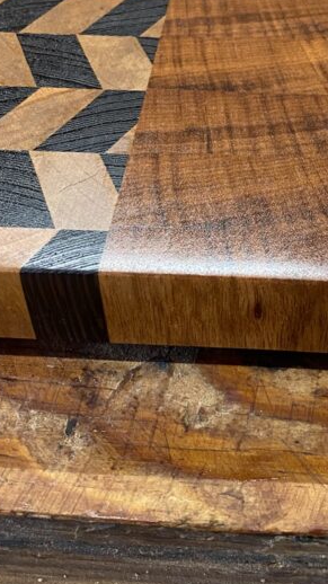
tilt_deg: -39.5
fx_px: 867
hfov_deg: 21.3
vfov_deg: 36.6
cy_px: 167
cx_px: 238
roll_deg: +1.8
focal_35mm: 56
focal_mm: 4.25
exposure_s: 1/60
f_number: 1.8
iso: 200
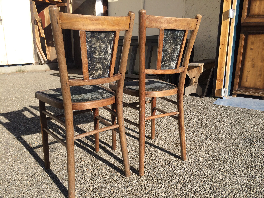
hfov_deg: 61.7
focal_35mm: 29
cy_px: 99
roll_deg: -0.4
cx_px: 132
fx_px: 221
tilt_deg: -13.4
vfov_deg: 48.2
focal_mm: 4.15
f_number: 2.2
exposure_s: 1/1642
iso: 32
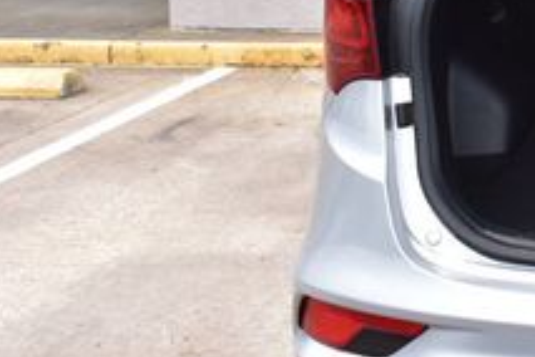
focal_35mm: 94
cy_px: -85
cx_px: 784
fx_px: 1404
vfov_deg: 14.0
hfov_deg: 19.1
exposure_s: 1/200
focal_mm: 21
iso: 400
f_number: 10
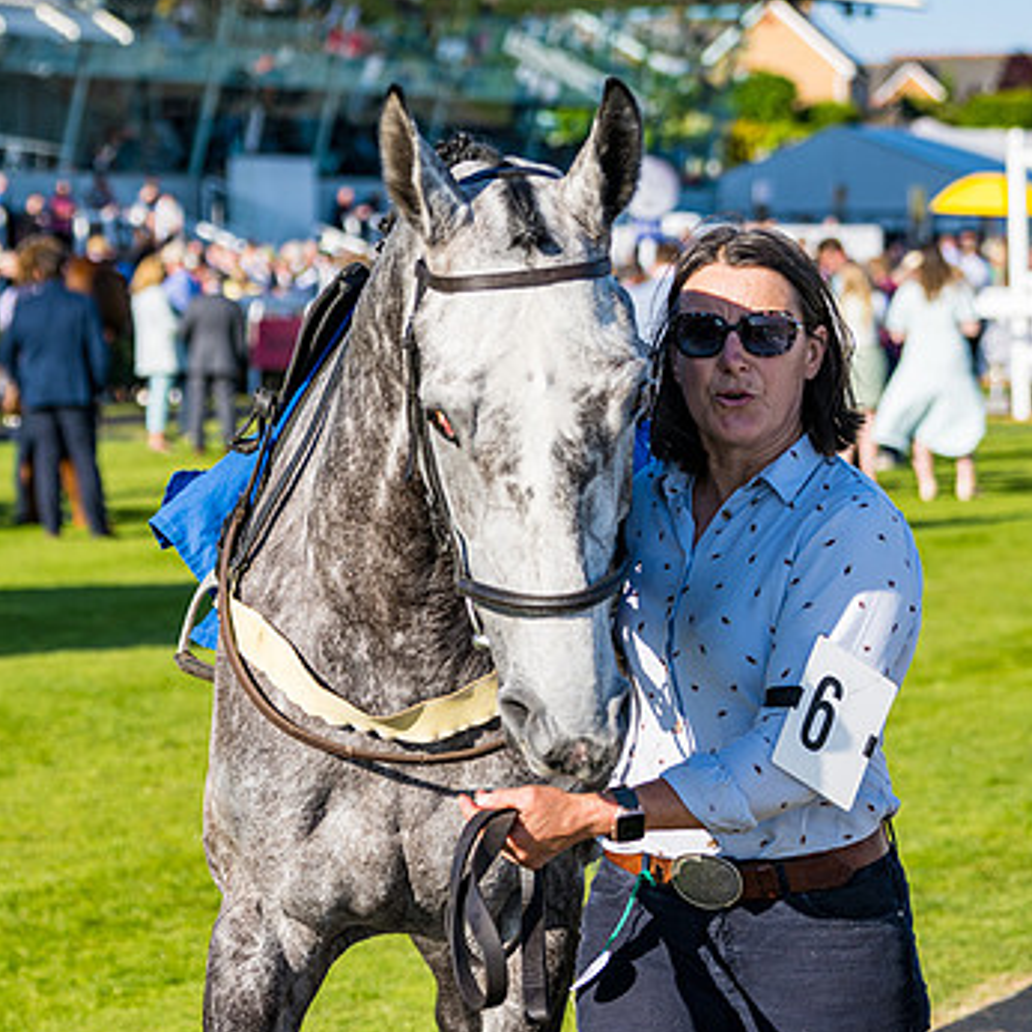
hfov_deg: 13.4
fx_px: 4385
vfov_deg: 13.4
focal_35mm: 130
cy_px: 519
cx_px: 563
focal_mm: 70
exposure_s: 1/2000
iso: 200
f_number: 4
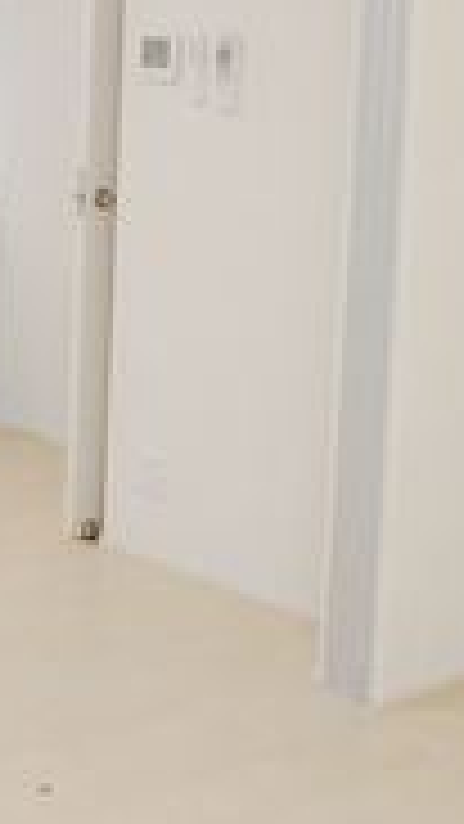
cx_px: -122
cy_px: 266
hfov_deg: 14.5
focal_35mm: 80
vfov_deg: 26.4
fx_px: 1749
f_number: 3.5
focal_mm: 3.7
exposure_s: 1/40
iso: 200
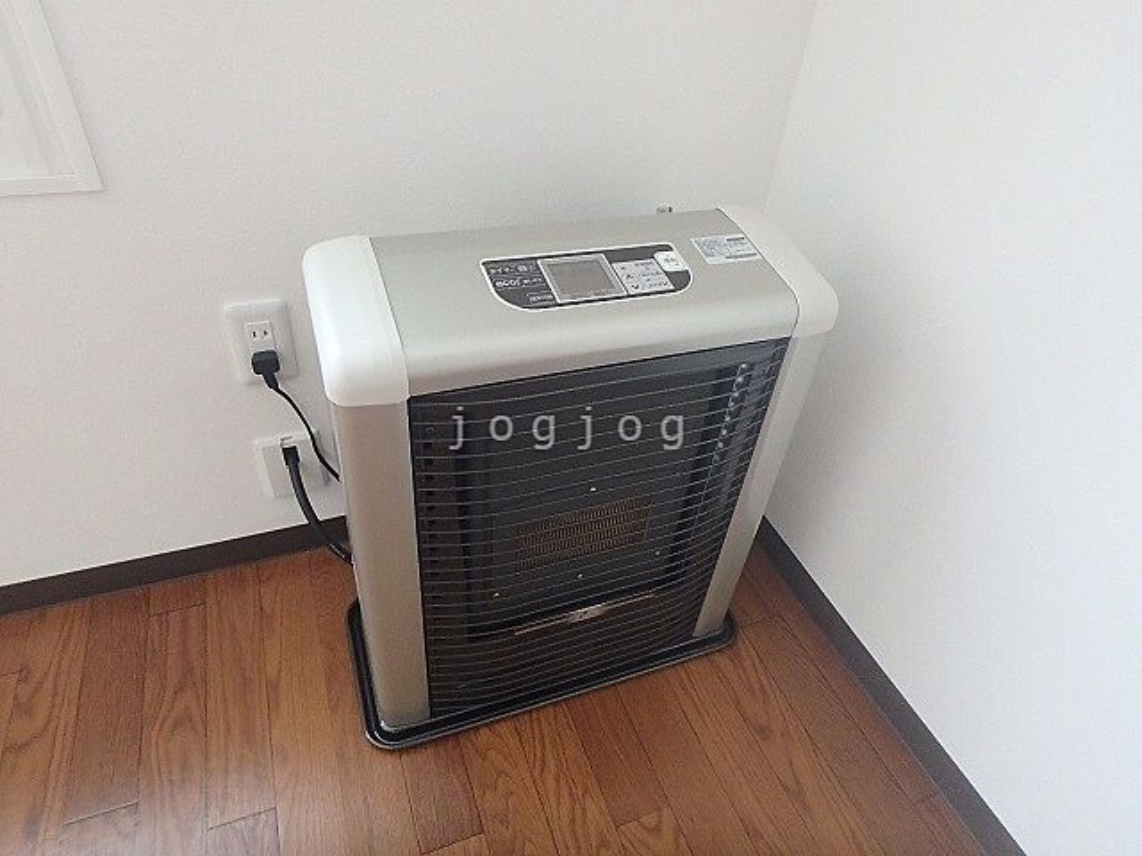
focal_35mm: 21
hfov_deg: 79.0
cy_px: 428
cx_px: 571
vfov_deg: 63.4
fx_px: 693
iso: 800
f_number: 3.5
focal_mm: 3.7
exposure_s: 1/100
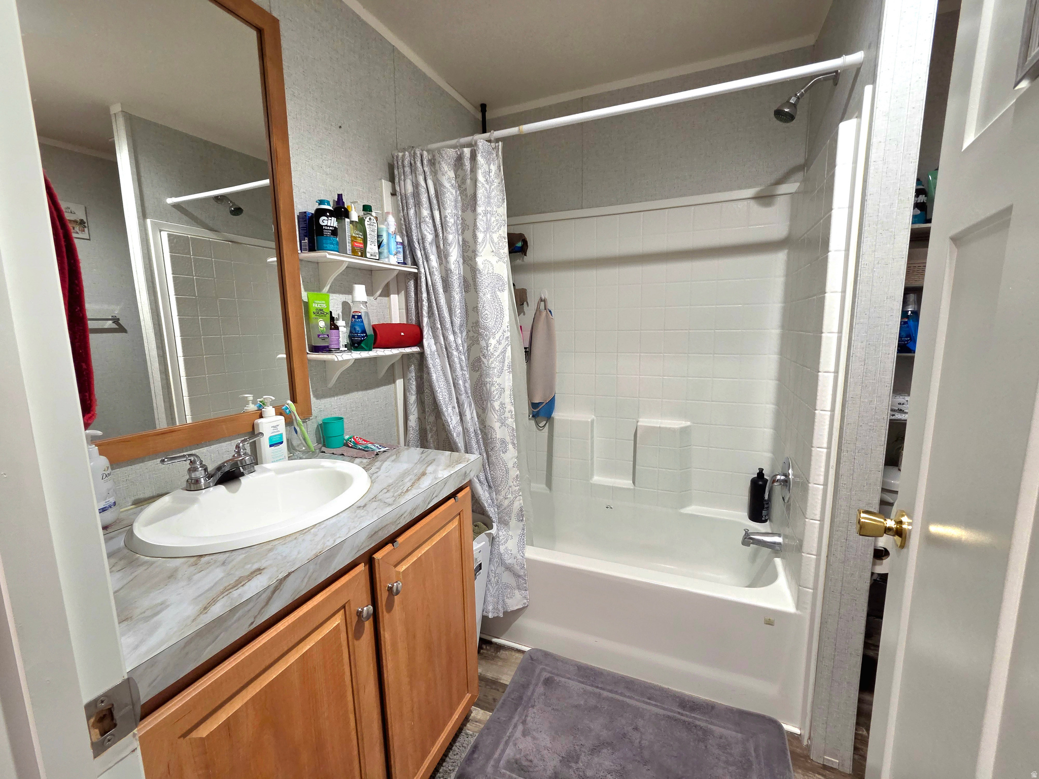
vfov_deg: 89.9
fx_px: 390
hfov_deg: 106.2
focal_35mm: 13
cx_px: 520
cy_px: 390
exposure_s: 1/60.2
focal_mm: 2.2
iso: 400
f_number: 2.2
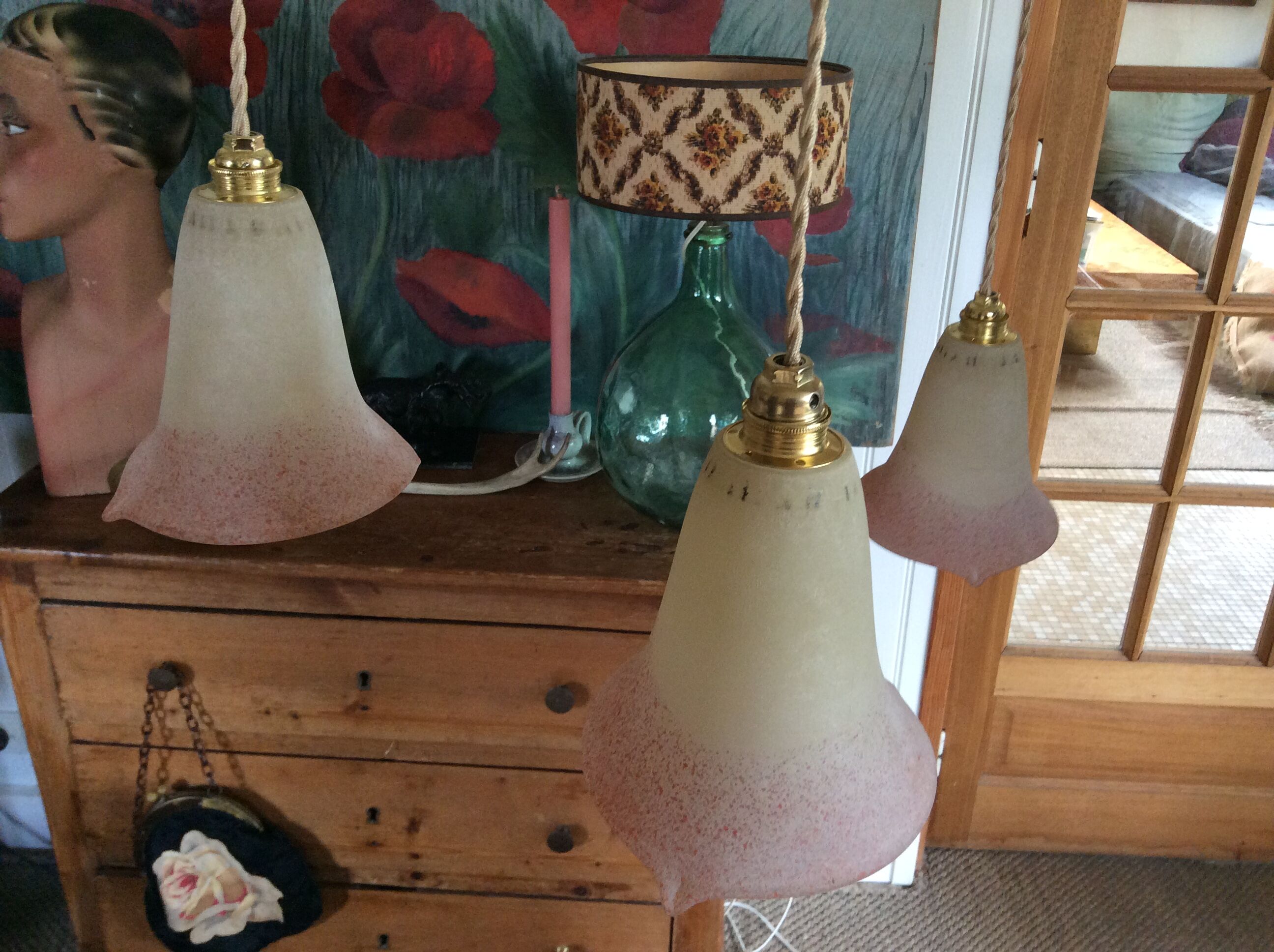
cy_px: 476
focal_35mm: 32
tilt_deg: -26.3
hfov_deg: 56.9
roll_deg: +0.0
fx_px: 1176
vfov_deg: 44.1
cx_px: 637
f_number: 2.4
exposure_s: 1/25
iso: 125
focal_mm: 3.3
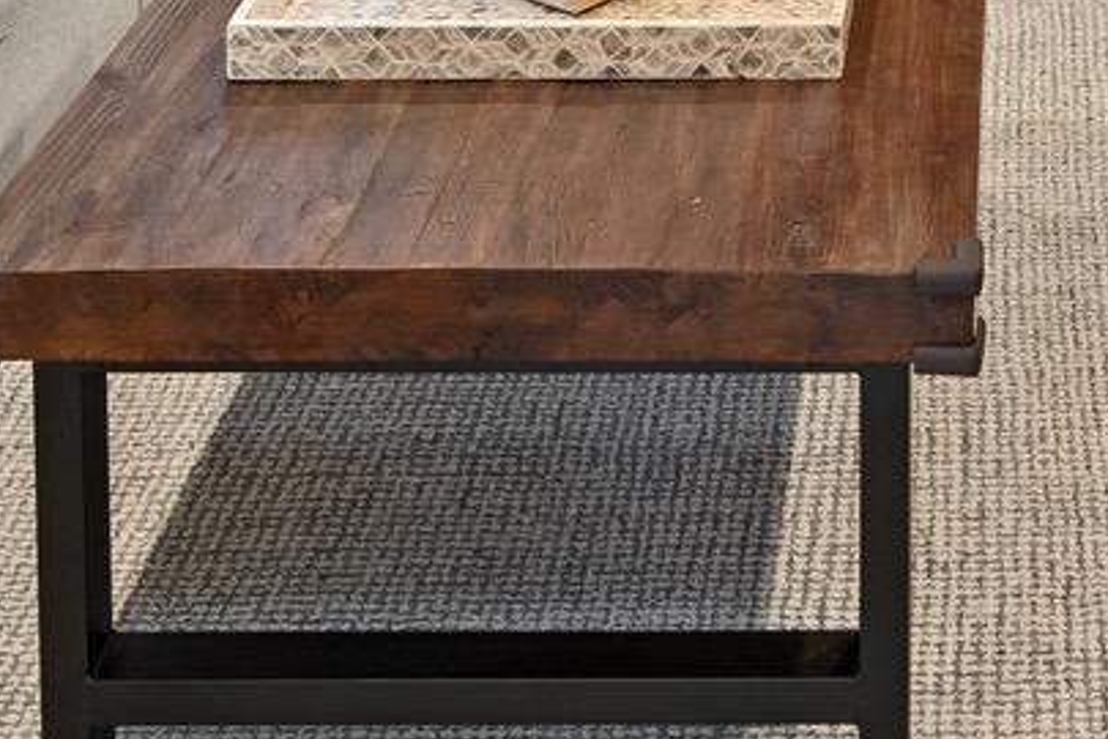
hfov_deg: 22.8
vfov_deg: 15.6
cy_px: 7
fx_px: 2647
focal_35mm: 86
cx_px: 1067
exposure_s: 1/8
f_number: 8
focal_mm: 17
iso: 800
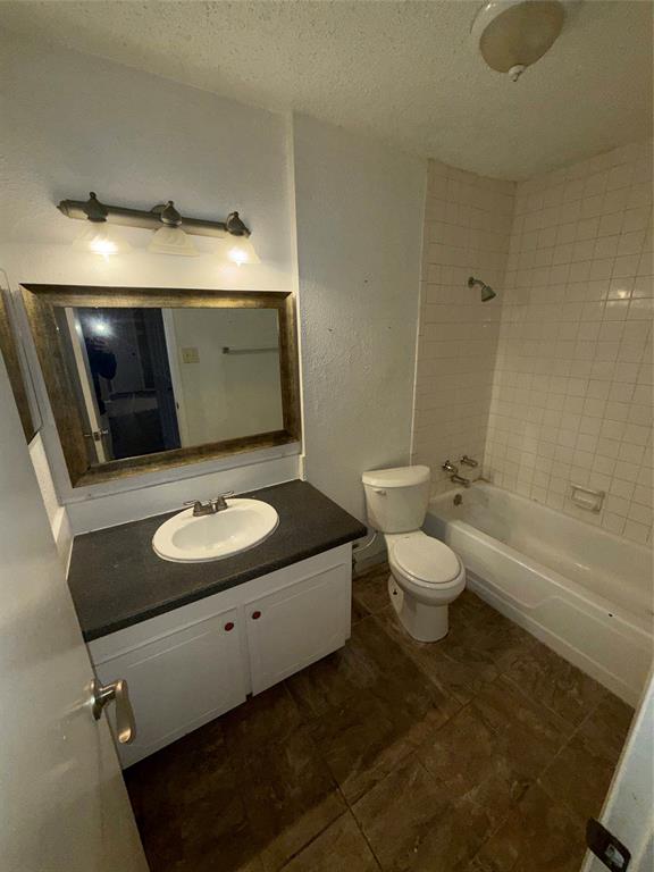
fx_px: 353
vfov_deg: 102.1
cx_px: 327
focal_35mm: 14
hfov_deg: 85.7
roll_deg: -0.2
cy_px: 436
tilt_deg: -17.7
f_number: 2.2
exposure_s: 1/122
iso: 64
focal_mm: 2.22
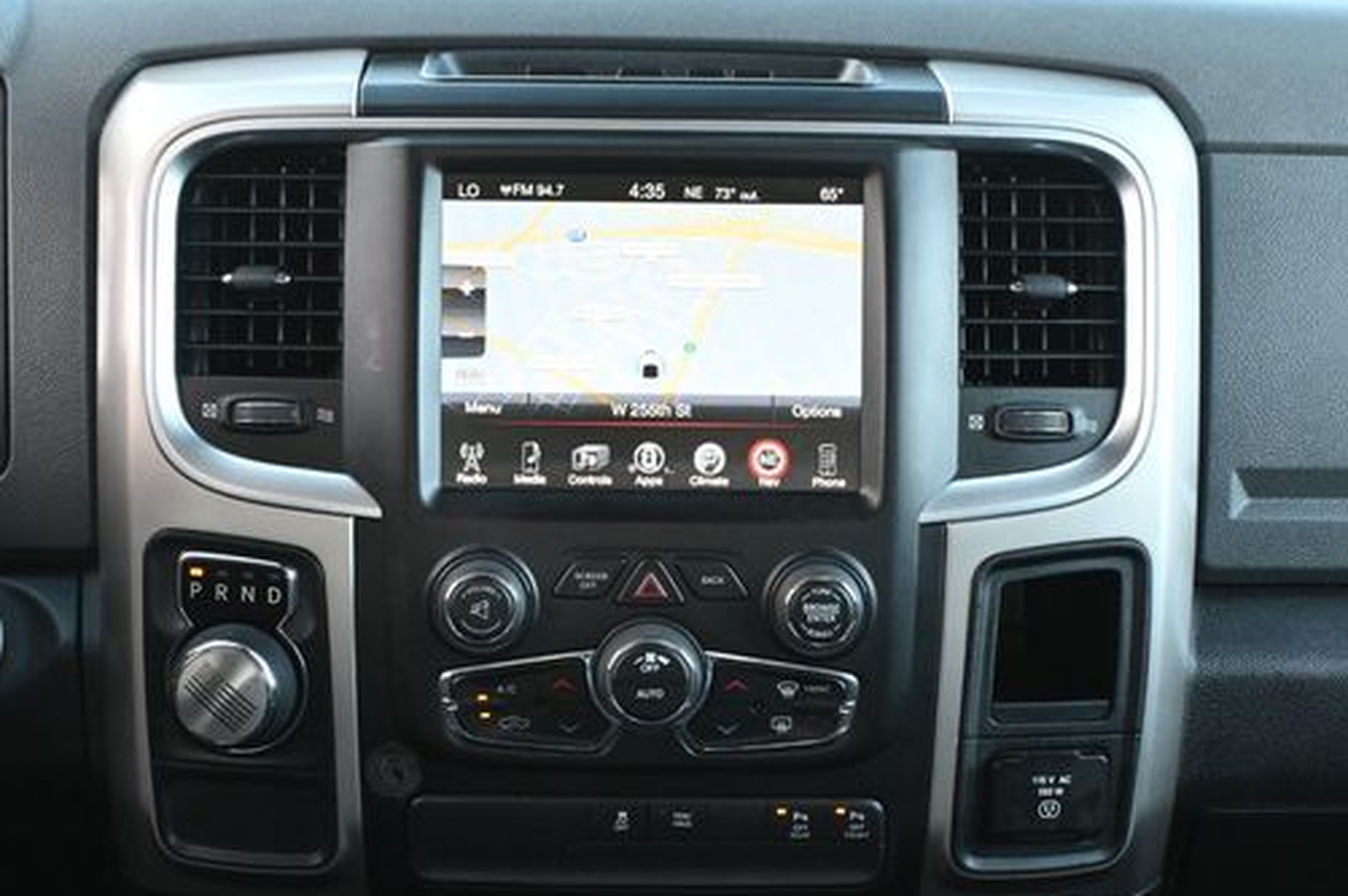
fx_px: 2581
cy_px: 557
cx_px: 640
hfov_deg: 29.3
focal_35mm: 69
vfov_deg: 19.7
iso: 2000
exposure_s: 1/125
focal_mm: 36
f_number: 5.3
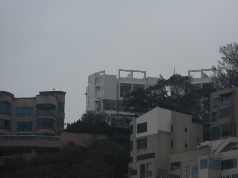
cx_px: 119
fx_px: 2063
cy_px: 89
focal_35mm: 300
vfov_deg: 5.0
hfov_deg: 6.6
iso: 64
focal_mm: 53
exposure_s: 1/320
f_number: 5.9
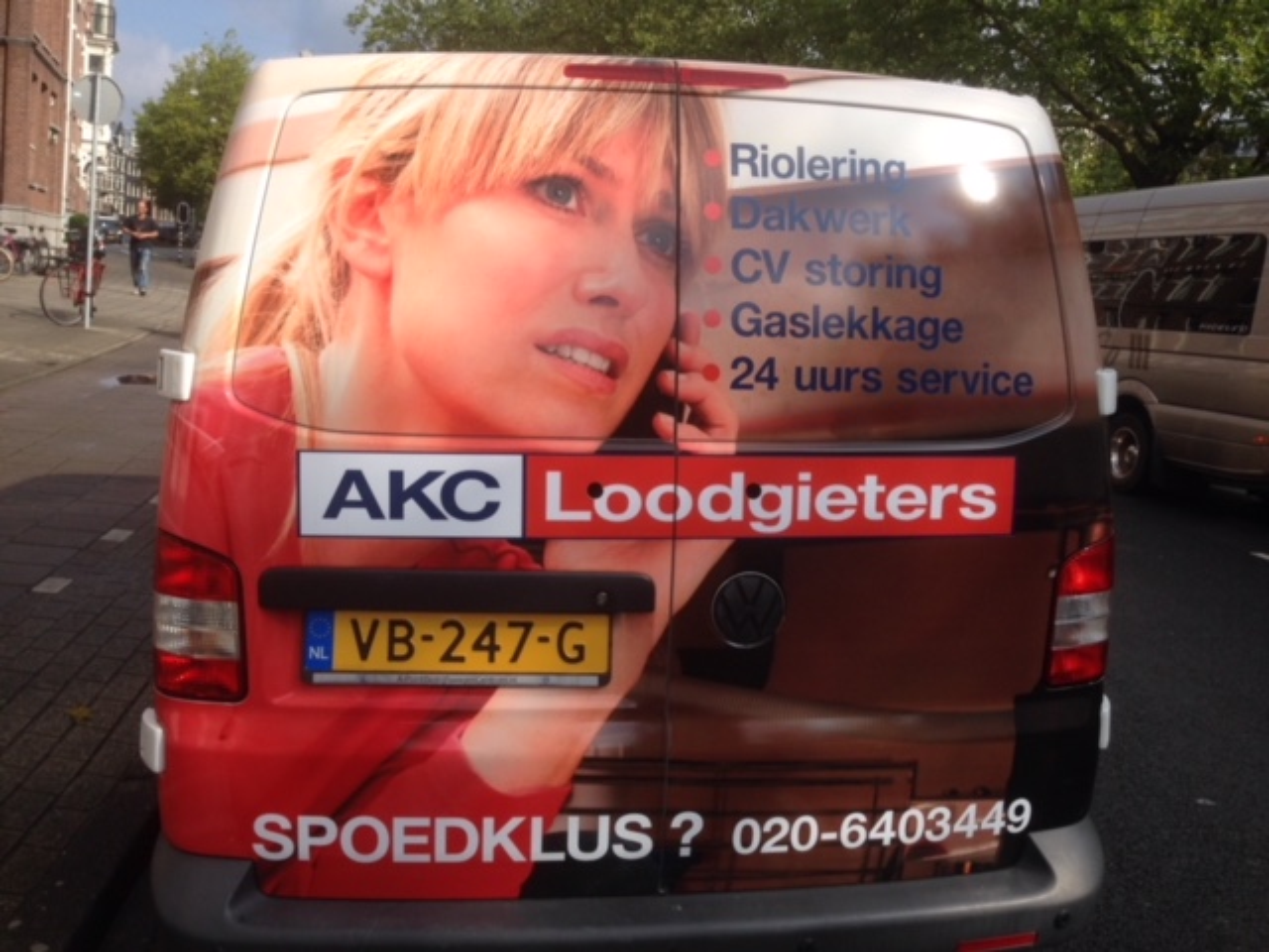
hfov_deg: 55.4
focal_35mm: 33
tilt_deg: -7.4
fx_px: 1210
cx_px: 634
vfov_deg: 42.9
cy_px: 476
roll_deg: -3.6
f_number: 2.4
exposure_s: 1/1232
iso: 50
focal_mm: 4.12
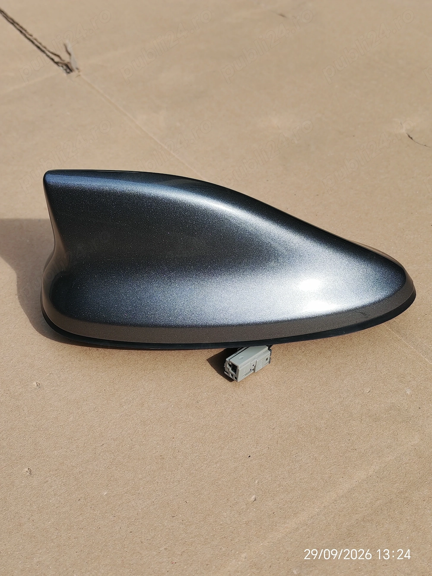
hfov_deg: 30.3
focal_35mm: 48
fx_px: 799
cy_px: 288
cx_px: 216
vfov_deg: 39.7
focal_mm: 6.12
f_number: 1.9
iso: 50
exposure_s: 1/650
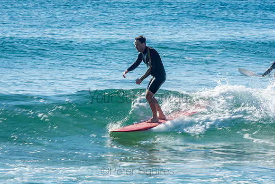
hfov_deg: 3.6
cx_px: 138
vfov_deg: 2.4
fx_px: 4355
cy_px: 92
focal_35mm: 570
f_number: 18
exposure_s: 1/50
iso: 100
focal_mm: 380
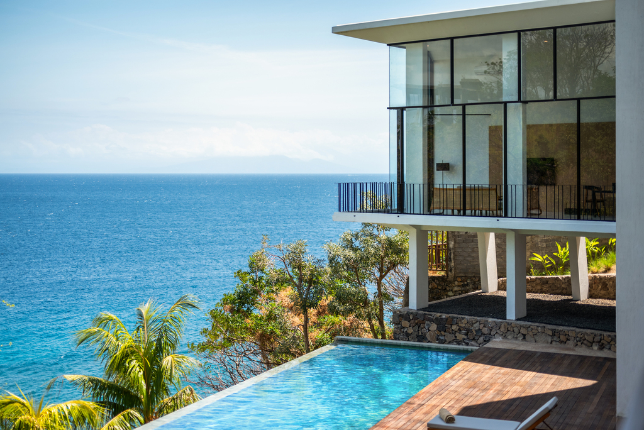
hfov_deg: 39.6
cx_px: 322
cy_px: 215
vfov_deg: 27.0
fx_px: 895
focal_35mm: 50
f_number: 1.8
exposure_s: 1/6400
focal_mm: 50
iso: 100
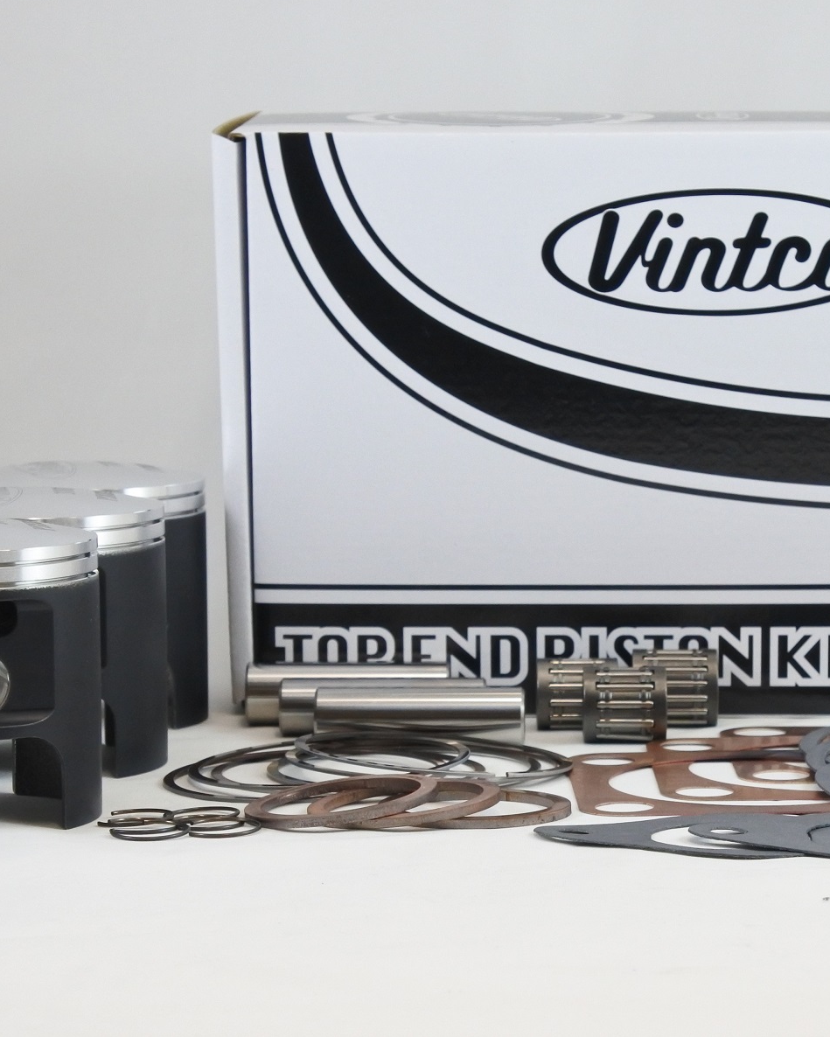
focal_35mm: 99
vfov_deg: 19.4
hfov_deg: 15.5
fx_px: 3040
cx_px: 528
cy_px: 518
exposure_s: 1/125
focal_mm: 26
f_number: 5.3
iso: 720
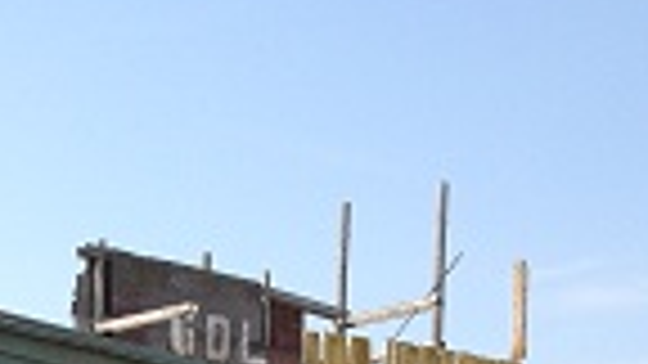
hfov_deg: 17.6
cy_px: 690
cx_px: -4
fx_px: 2045
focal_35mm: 119
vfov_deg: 9.6
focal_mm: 4.28
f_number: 2.4
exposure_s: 1/951
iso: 50
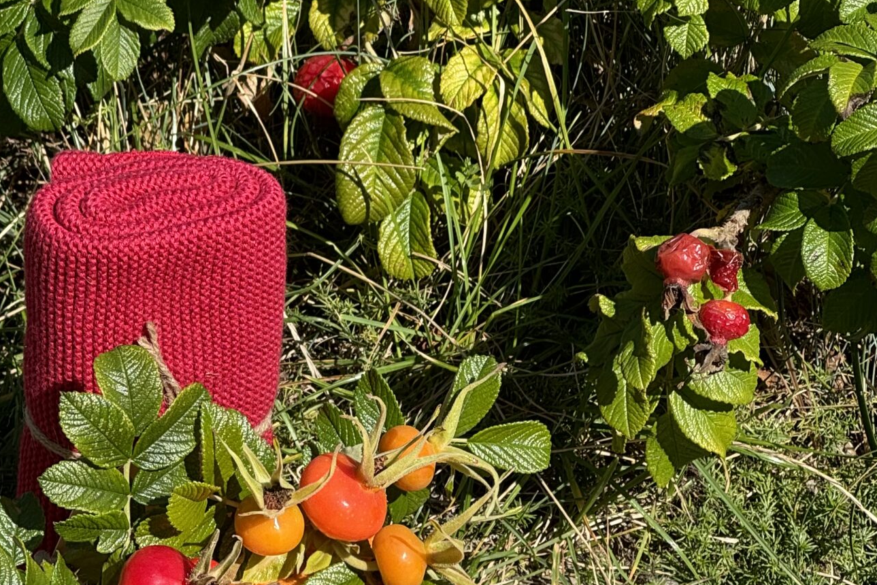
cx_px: 263
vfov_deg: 8.6
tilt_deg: -29.4
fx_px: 3874
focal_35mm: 159
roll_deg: -1.3
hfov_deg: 12.9
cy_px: 558
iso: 25
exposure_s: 1/589
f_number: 2.8
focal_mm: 9
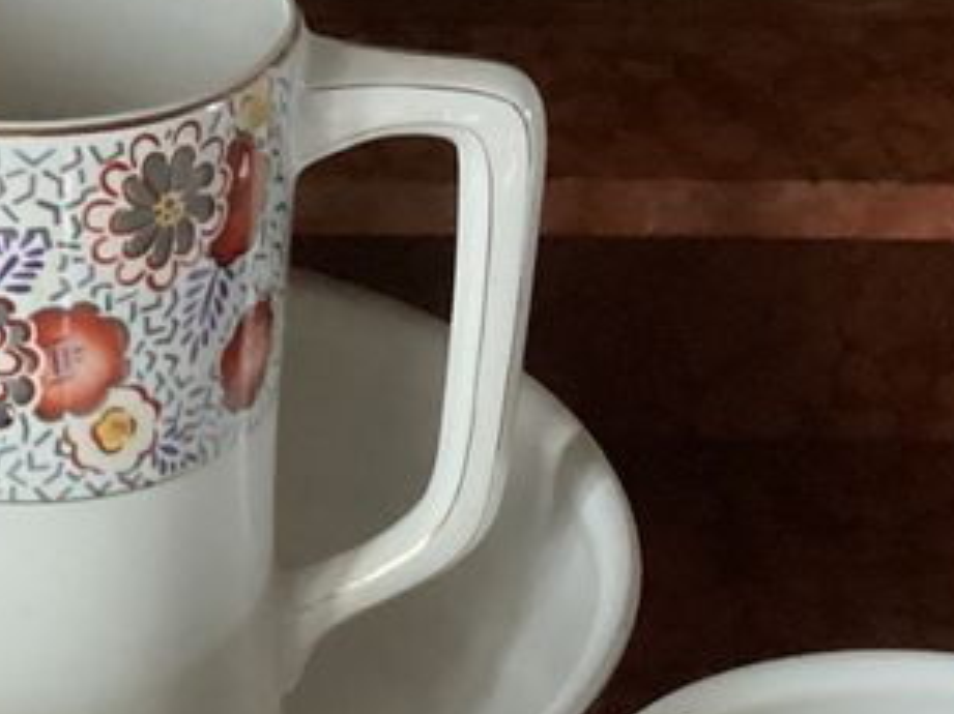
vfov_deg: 14.3
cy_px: 820
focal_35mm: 101
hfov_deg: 19.1
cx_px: 68
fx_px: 2782
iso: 640
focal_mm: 3.3
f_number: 2.4
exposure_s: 1/24
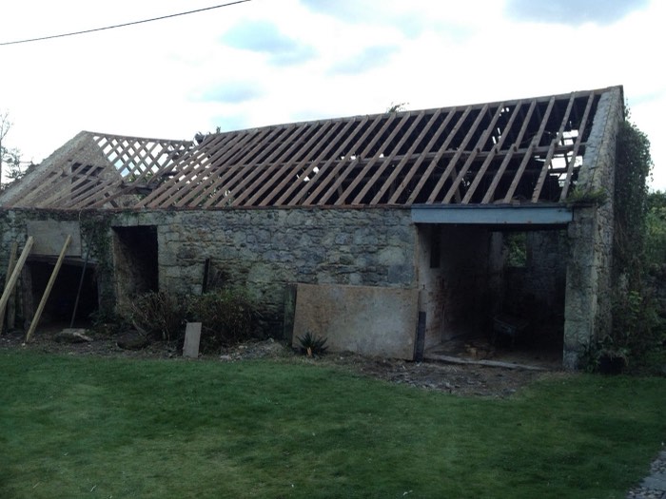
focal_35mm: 35
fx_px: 673
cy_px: 250
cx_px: 333
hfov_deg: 52.6
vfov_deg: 40.7
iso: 80
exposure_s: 1/120
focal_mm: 4.28
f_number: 2.4
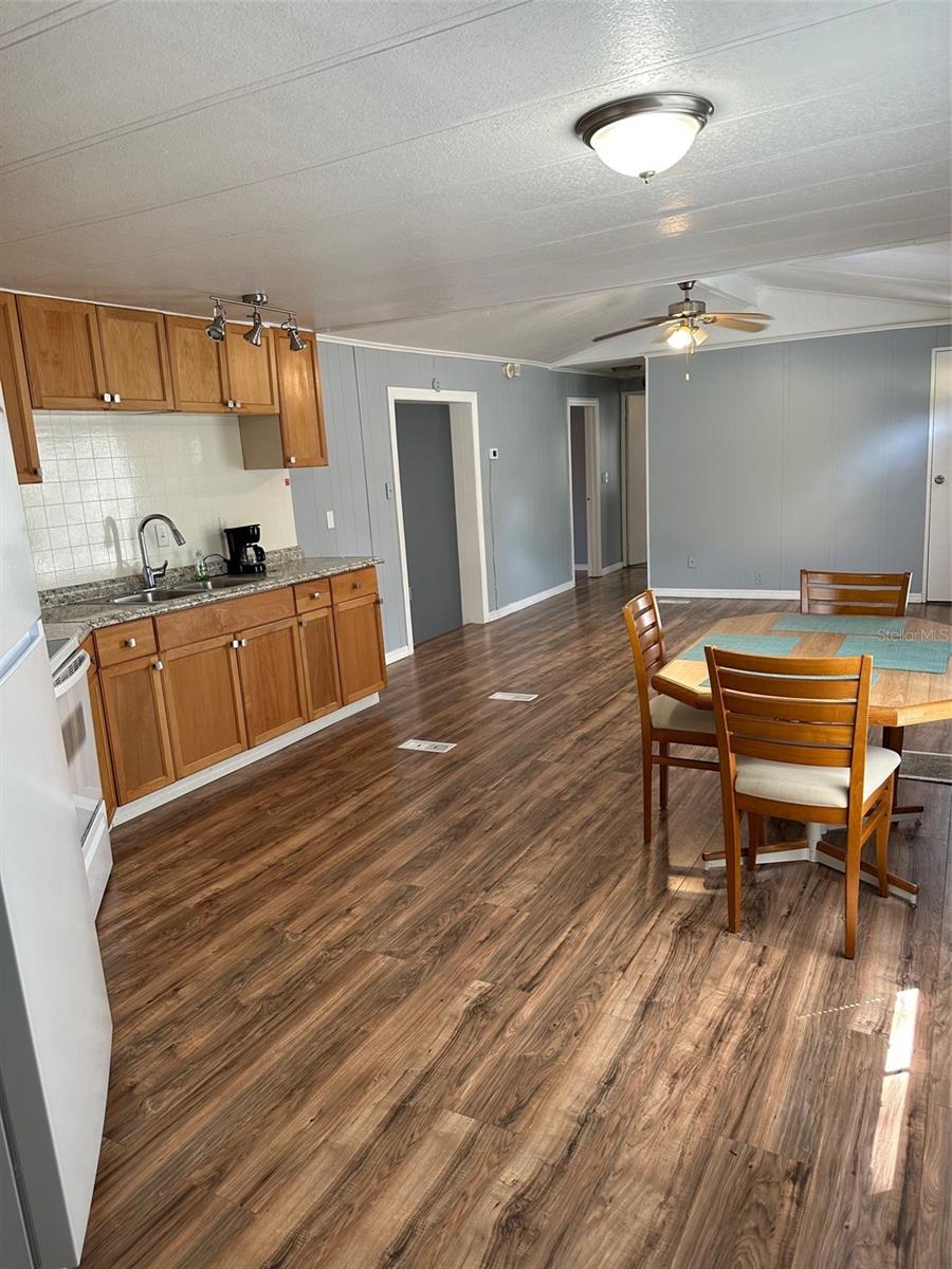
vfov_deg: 71.6
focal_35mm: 24
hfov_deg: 56.8
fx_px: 880
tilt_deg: -11.5
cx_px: 476
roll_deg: +3.5
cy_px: 634
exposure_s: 1/60
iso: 125
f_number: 1.78
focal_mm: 6.86
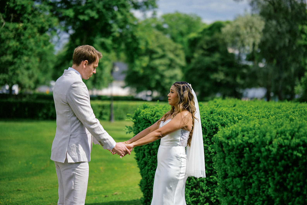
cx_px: 155
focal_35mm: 85
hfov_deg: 23.9
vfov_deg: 16.1
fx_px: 725
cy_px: 102
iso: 160
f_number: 1.2
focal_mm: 56
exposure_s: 1/6000
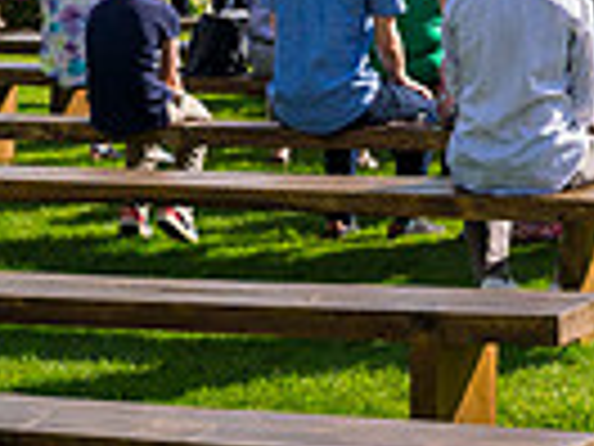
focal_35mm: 148
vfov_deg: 9.5
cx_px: 968
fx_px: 2540
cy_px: -349
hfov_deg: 12.5
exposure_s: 1/5000
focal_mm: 35
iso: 400
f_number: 4.5
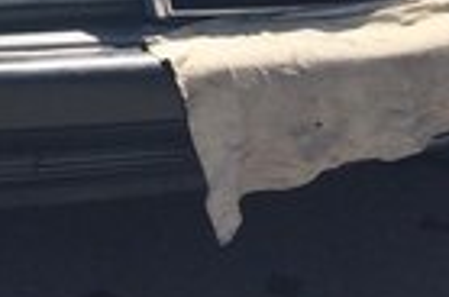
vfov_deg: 11.4
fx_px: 1344
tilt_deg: -7.4
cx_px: 19
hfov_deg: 18.6
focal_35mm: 108
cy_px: -303
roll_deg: -3.8
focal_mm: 4.15
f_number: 2.2
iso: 32
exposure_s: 1/1368
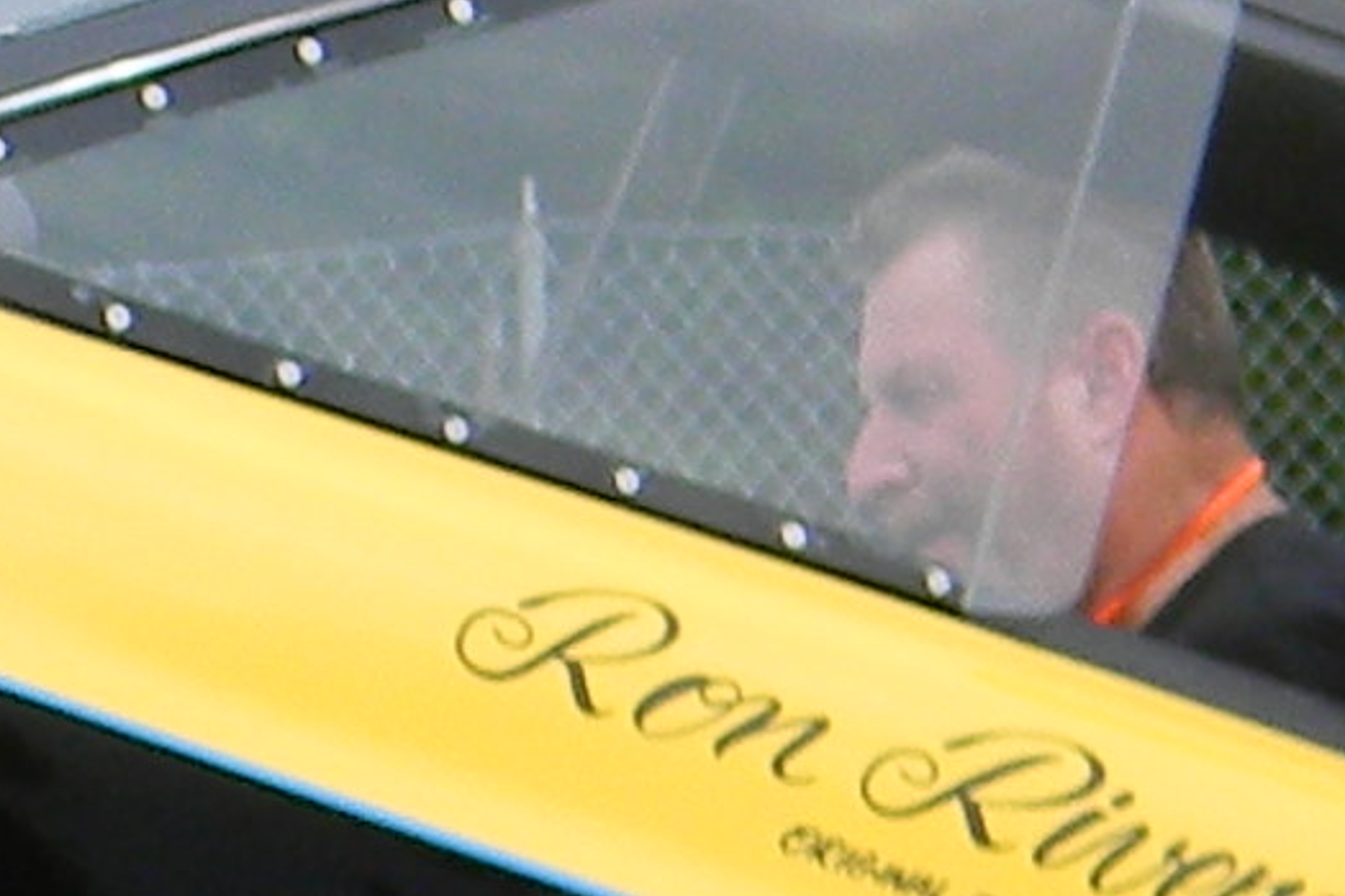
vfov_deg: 3.7
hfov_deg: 5.3
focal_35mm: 373
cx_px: -2172
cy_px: 1127
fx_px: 13931
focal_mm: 8.6
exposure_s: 1/518
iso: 80
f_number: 3.9
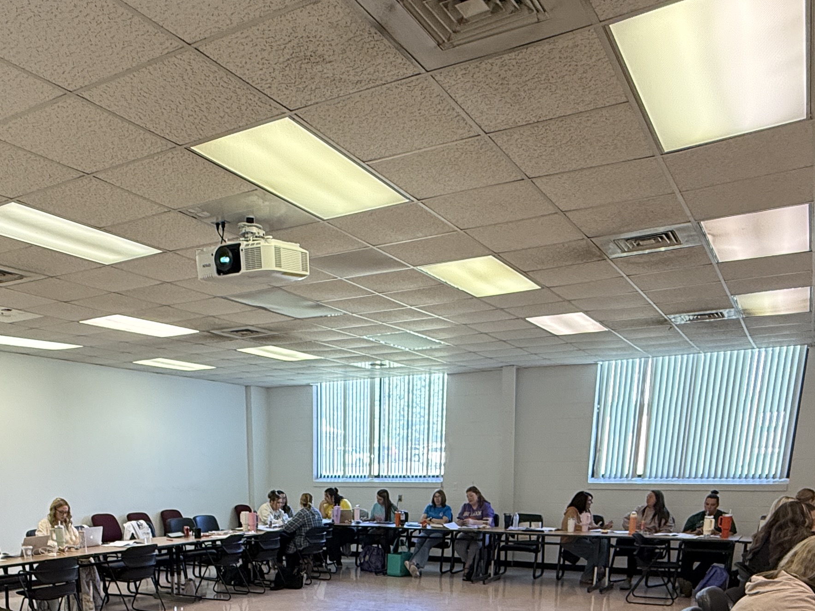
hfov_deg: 56.4
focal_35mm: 32
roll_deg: +0.4
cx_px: 325
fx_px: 753
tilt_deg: -14.4
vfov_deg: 37.3
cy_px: 665
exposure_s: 1/120
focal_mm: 2.22
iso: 200
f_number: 2.2
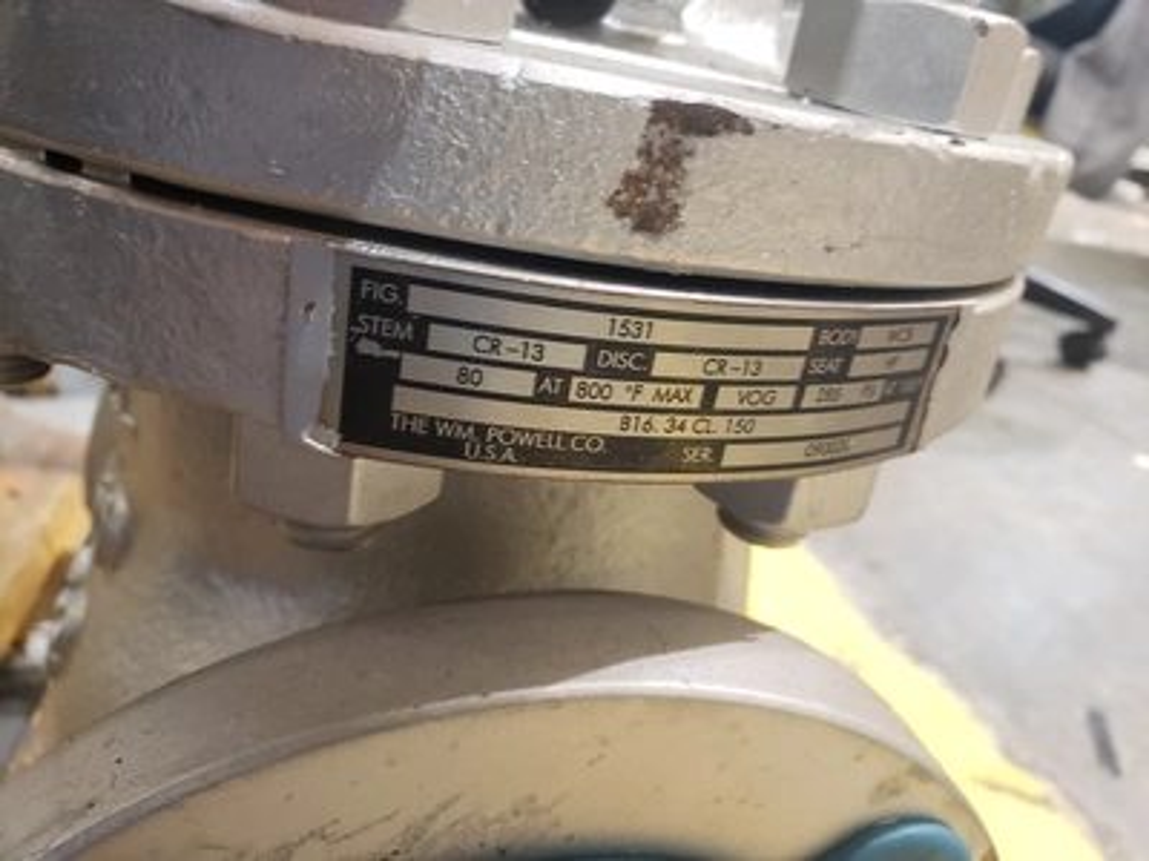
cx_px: 574
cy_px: 430
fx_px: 863
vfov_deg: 53.1
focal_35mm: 26
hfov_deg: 67.3
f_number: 2.4
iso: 250
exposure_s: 1/20
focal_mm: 4.3
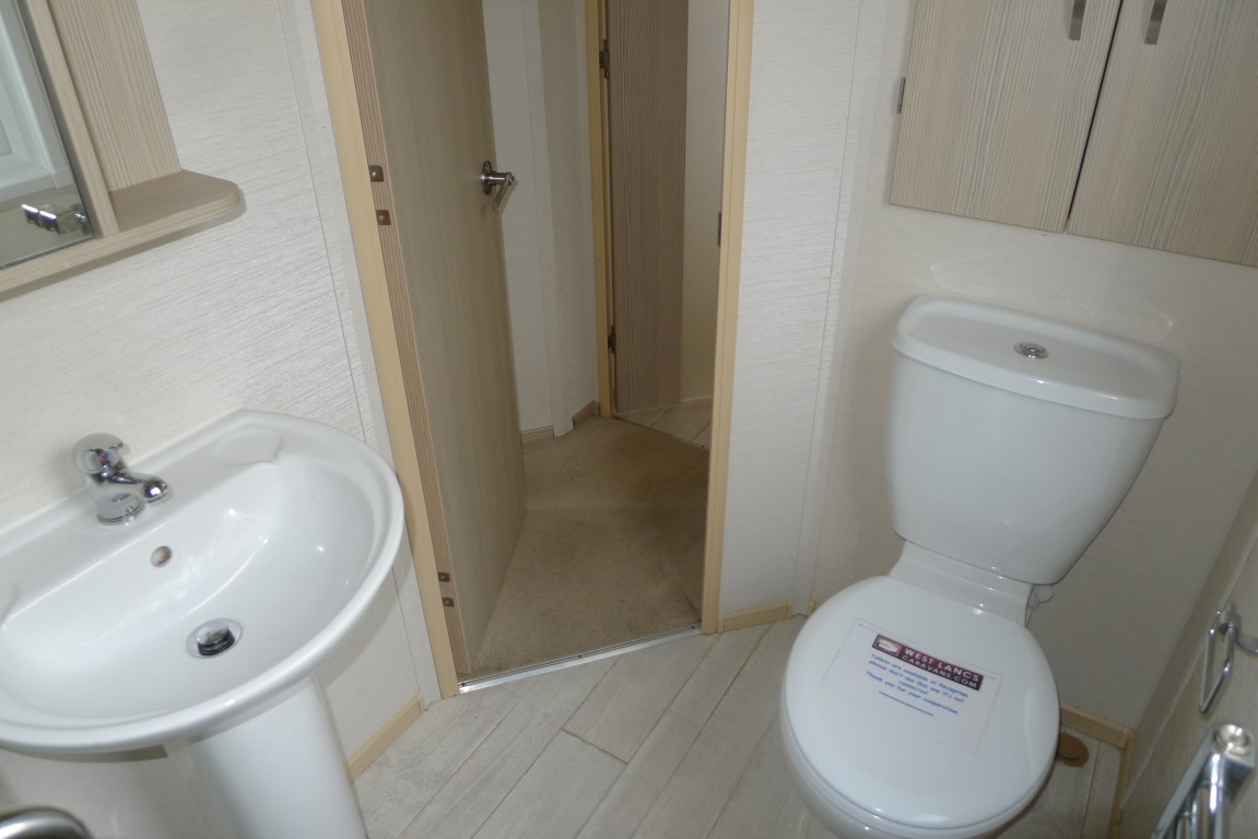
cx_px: 629
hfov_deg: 73.7
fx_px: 839
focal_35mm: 24
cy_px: 420
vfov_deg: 53.2
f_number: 2
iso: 100
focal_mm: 5.1
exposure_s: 1/60
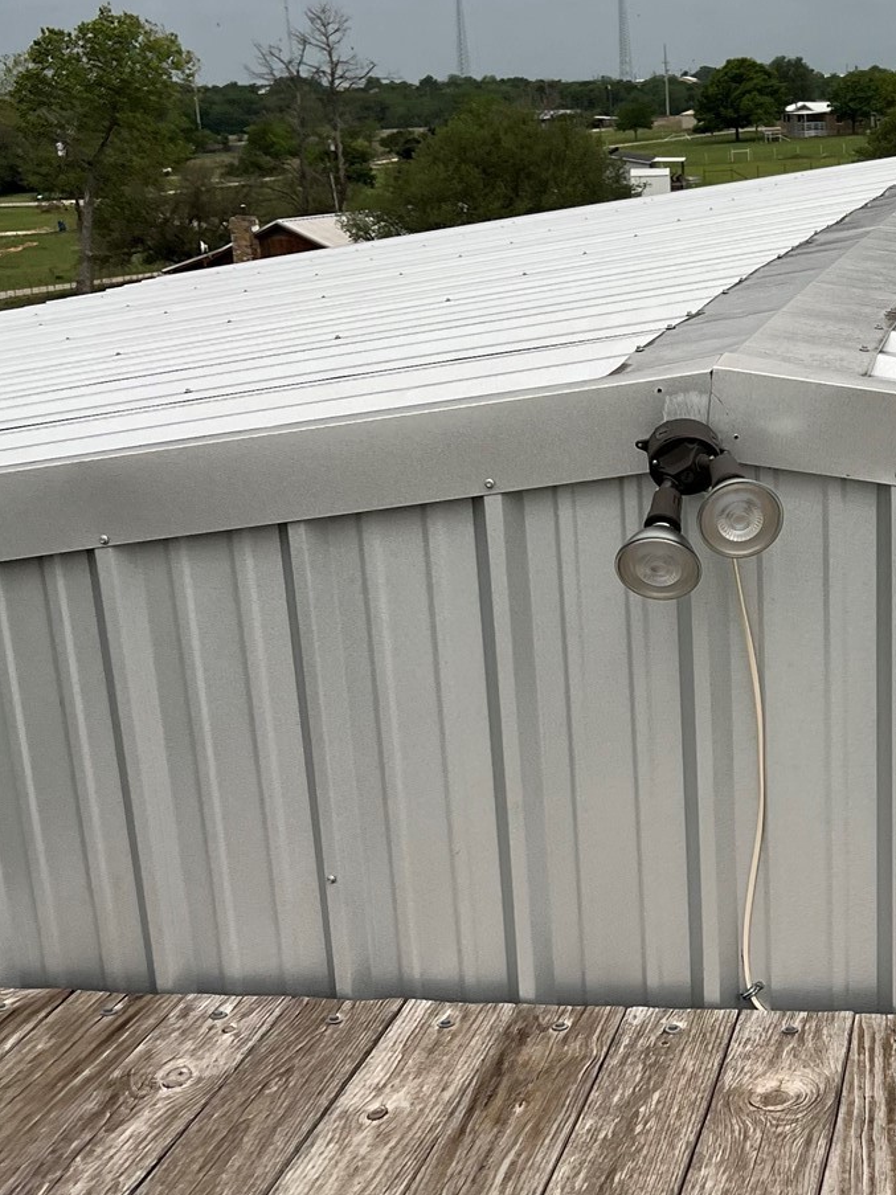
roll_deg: +1.1
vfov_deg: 32.5
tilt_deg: -15.2
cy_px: 777
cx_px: 863
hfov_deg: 23.9
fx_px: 2037
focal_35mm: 59
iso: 50
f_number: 1.5
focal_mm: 5.7
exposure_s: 1/8000
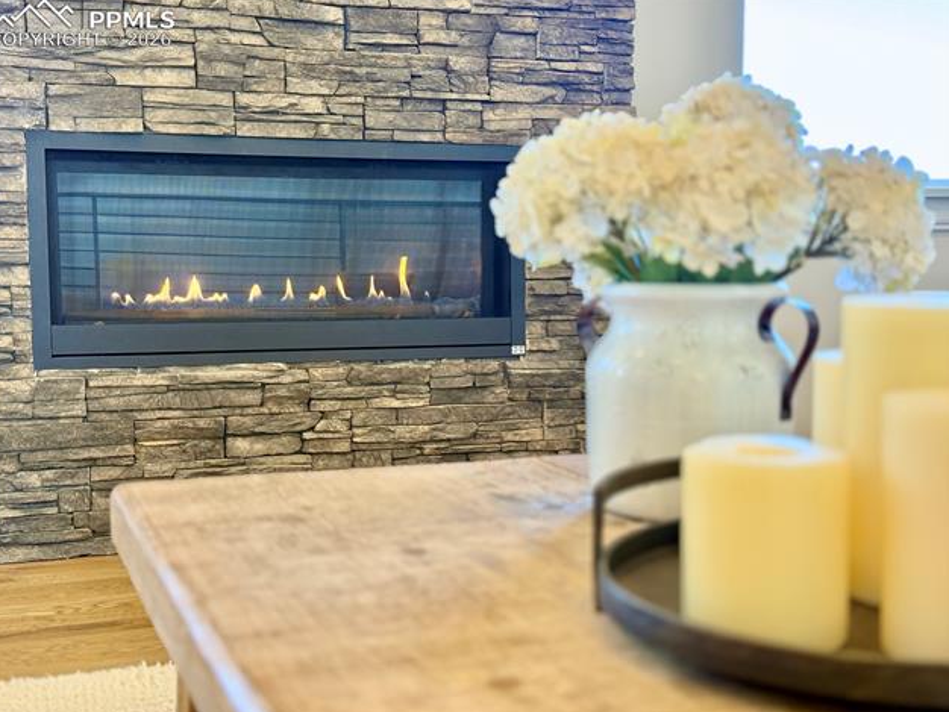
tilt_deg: -3.8
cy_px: 357
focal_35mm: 49
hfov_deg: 38.9
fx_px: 1344
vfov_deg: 29.7
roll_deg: +0.3
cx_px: 470
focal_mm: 6.76
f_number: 1.78
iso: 200
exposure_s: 1/40
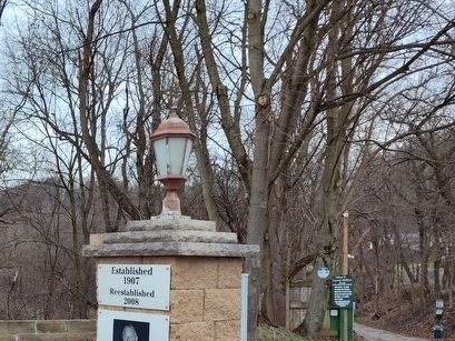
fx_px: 592
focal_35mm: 45
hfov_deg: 38.5
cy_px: 307
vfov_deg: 30.8
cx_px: 28
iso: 100
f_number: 1.8
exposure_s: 1/381
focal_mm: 5.56
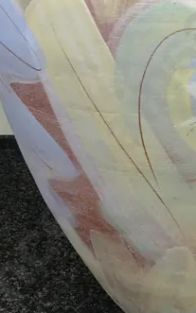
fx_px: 812
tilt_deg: -16.0
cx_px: 172
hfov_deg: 13.7
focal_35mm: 95
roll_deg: -0.4
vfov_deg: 21.6
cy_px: 67
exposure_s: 1/17
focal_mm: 4.15
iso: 40
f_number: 2.2
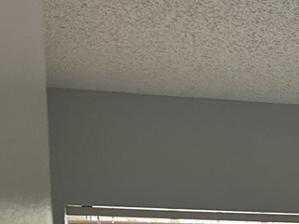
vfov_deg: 11.4
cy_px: 406
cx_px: 735
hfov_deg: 12.5
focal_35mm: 120
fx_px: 1037
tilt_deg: -3.4
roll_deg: +0.0
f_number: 1.78
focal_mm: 6.86
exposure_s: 1/120
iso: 160
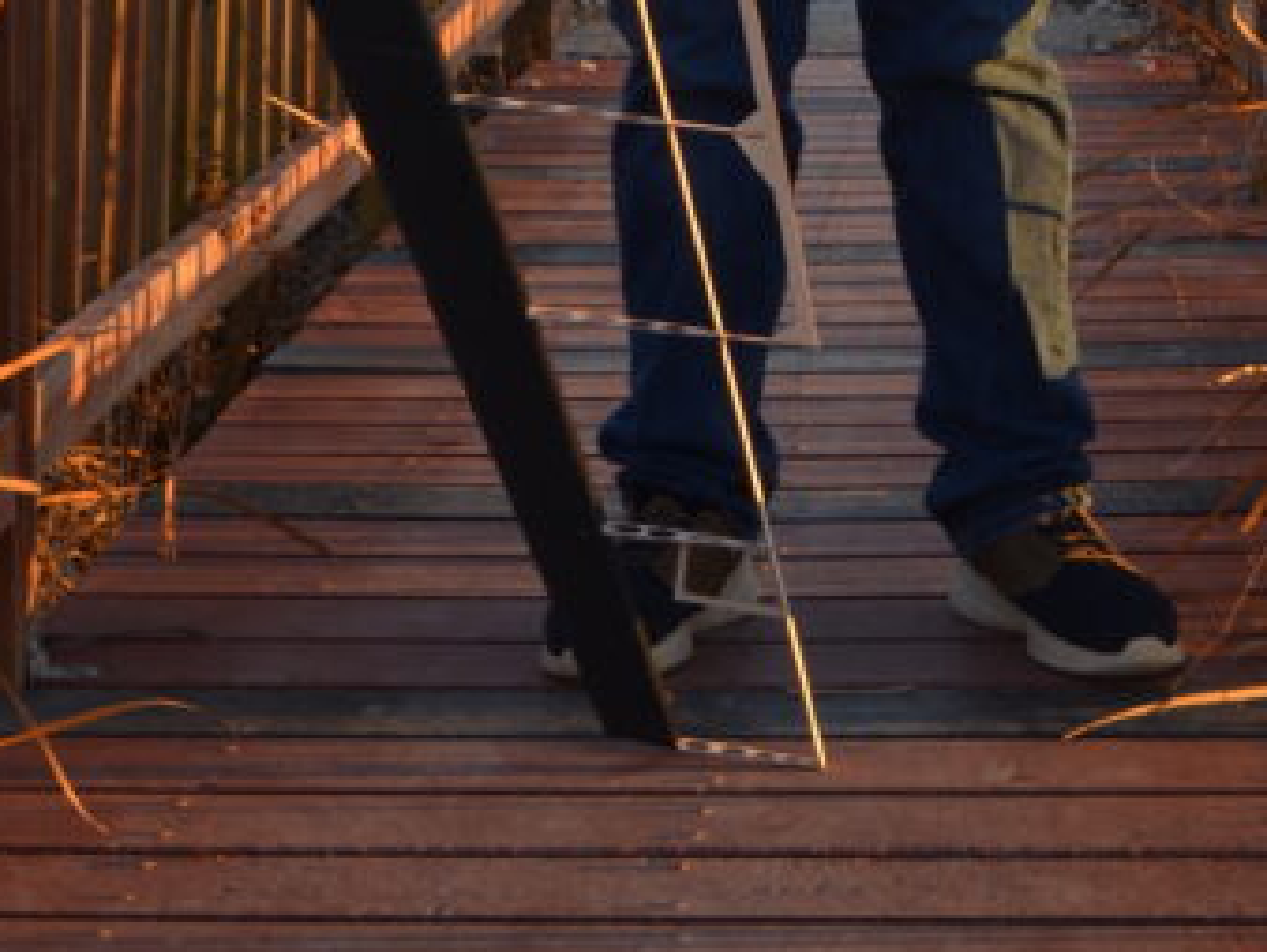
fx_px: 4469
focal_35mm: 122
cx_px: 888
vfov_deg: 11.0
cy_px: -959
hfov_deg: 16.1
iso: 100
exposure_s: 1/20
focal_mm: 28
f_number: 13
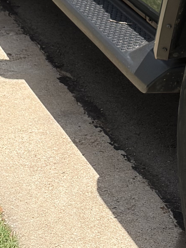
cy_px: -135
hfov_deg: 8.3
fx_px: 1283
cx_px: 156
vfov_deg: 10.6
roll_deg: -1.5
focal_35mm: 179
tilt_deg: -10.4
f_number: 1.6
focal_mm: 5.96
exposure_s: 1/2451
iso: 50
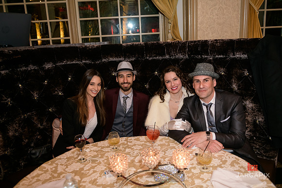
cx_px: 141
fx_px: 251
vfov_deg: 41.1
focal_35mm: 32
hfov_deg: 58.7
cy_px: 94
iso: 1600
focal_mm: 32
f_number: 3.2
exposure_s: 1/125
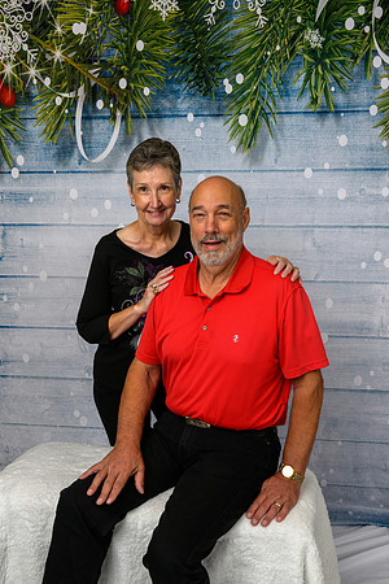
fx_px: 616
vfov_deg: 50.7
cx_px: 194
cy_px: 292
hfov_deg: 35.1
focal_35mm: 38
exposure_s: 1/125
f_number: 10
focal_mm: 38
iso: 400
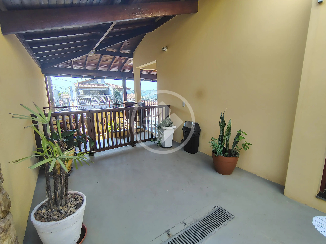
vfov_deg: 78.1
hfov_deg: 94.5
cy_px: 122
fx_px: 151
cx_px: 163
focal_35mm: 16
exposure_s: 1/120
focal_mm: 2.13
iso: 124
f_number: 2.2
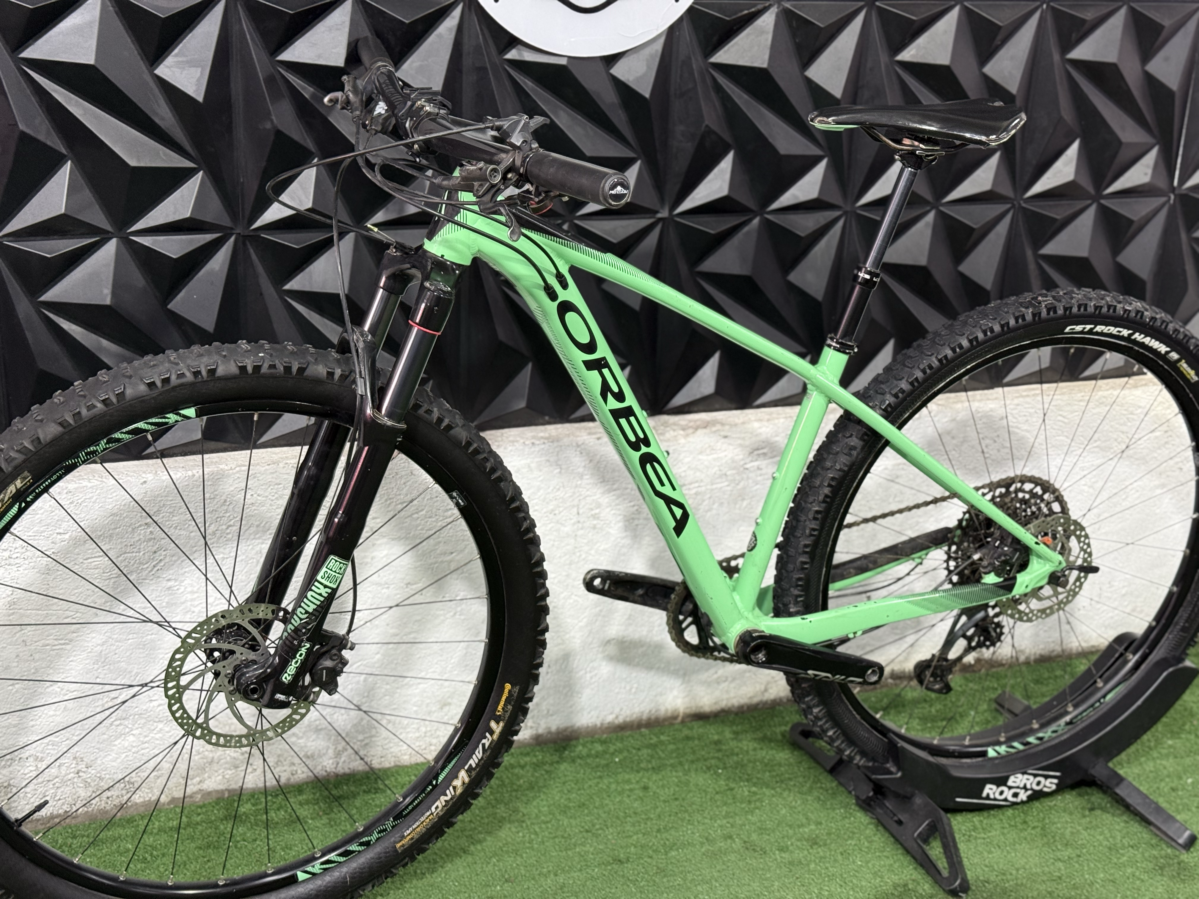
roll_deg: -2.7
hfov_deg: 39.7
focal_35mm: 48
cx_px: 600
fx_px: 1663
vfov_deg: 30.3
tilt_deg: -19.4
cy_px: 450
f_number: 1.78
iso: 160
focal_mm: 6.76
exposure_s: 1/60
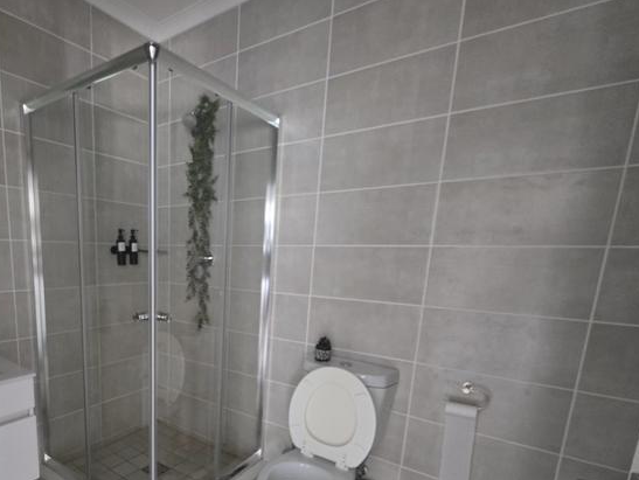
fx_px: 351
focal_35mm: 19
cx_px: 195
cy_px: 328
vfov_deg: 66.5
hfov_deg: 80.7
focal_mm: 2.2
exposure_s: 1/50
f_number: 1.9
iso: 1250
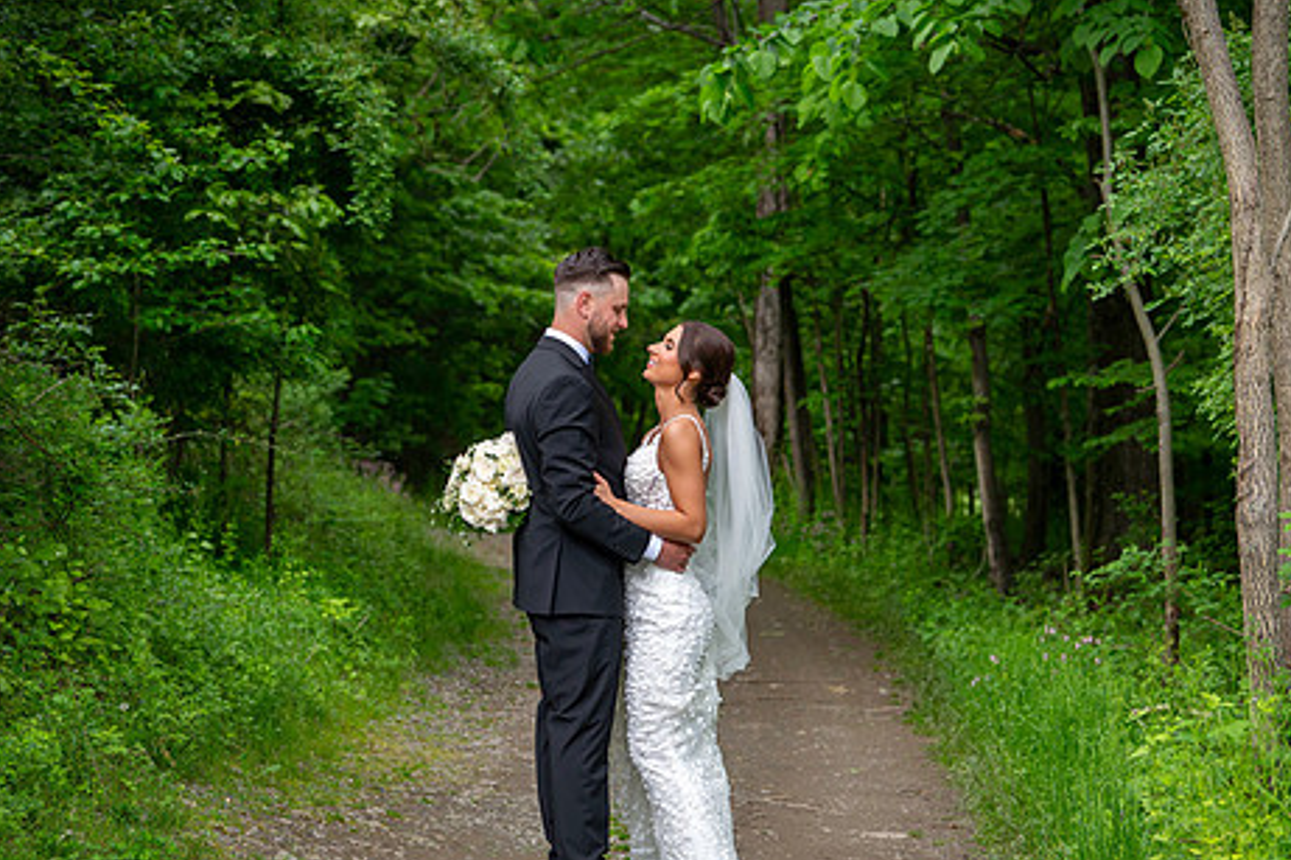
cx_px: 655
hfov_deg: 23.1
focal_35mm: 88
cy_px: 501
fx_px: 3154
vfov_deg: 15.5
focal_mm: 70
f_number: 4
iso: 400
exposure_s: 1/320
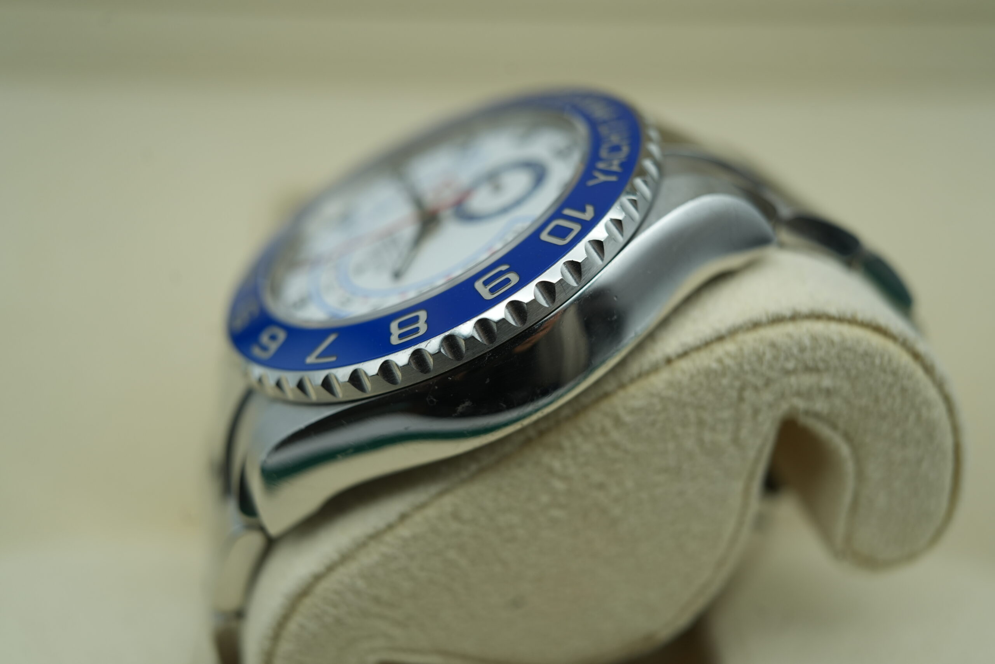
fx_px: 967
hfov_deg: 54.4
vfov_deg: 37.9
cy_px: 332
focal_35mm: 35
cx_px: 498
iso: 400
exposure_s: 1/250
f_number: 5
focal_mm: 35
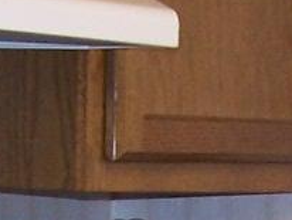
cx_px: 478
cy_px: 558
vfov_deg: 5.0
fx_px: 2415
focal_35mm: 286
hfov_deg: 6.8
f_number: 2.8
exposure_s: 1/80
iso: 140
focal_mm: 6.3
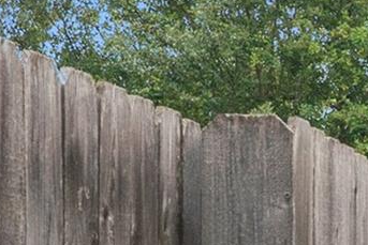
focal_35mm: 197
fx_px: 2015
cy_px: 381
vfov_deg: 6.9
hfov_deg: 9.1
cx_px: 948
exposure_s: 1/4
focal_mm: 22
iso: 100
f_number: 8
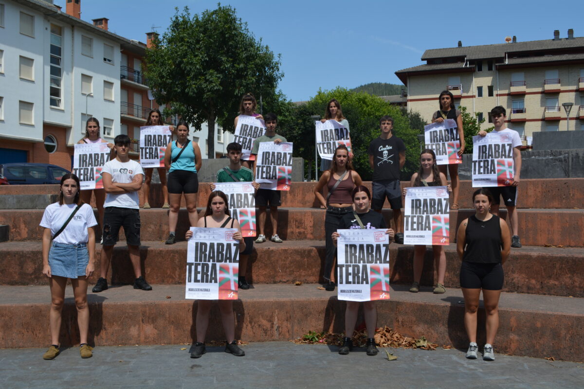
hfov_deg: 53.1
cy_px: 194
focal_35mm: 36
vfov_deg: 36.9
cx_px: 292
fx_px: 584
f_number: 8
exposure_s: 1/250
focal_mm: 24
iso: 125
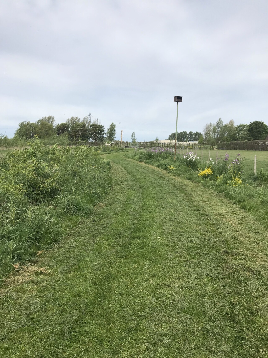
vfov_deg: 63.4
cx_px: 134
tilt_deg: -6.1
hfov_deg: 49.7
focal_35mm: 28
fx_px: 289
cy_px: 179
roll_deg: -1.2
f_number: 1.8
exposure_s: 1/2994
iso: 20
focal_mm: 3.99
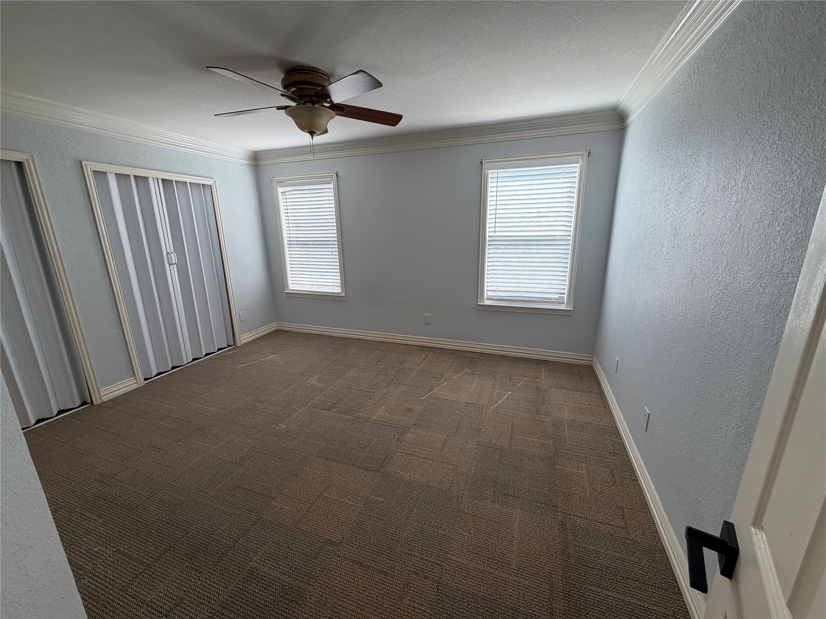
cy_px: 310
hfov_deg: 102.1
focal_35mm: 14
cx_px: 413
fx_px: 334
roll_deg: +1.0
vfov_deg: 85.7
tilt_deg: -13.9
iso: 80
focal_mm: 2.22
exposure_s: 1/121
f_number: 2.2
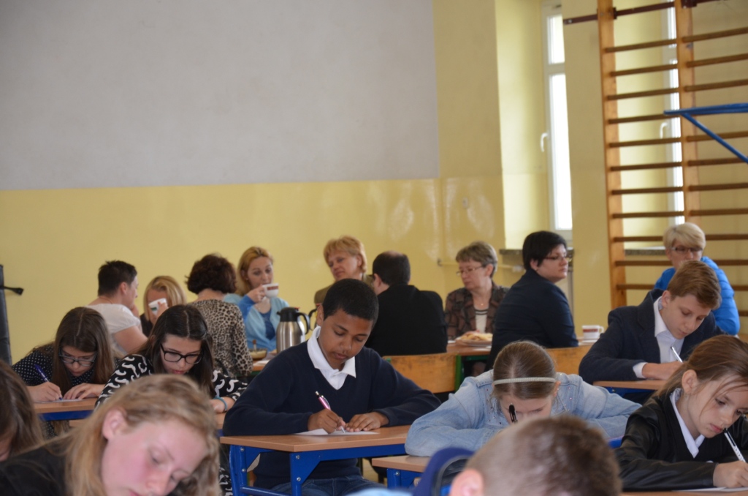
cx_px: 374
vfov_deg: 10.7
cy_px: 248
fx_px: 2643
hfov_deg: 16.1
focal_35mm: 128
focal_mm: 85
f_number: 5.6
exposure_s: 1/60
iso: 720
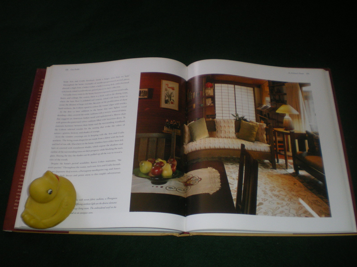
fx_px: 392
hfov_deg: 49.0
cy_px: 134
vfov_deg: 37.7
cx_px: 178
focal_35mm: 38
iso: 200
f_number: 3.1
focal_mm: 6.3
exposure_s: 1/50
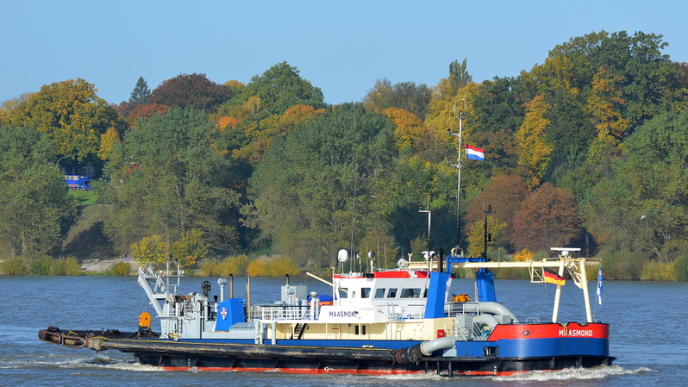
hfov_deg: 8.3
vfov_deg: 4.7
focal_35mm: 260
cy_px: 214
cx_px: 344
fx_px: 4735
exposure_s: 1/800
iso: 200
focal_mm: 165
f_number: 7.1
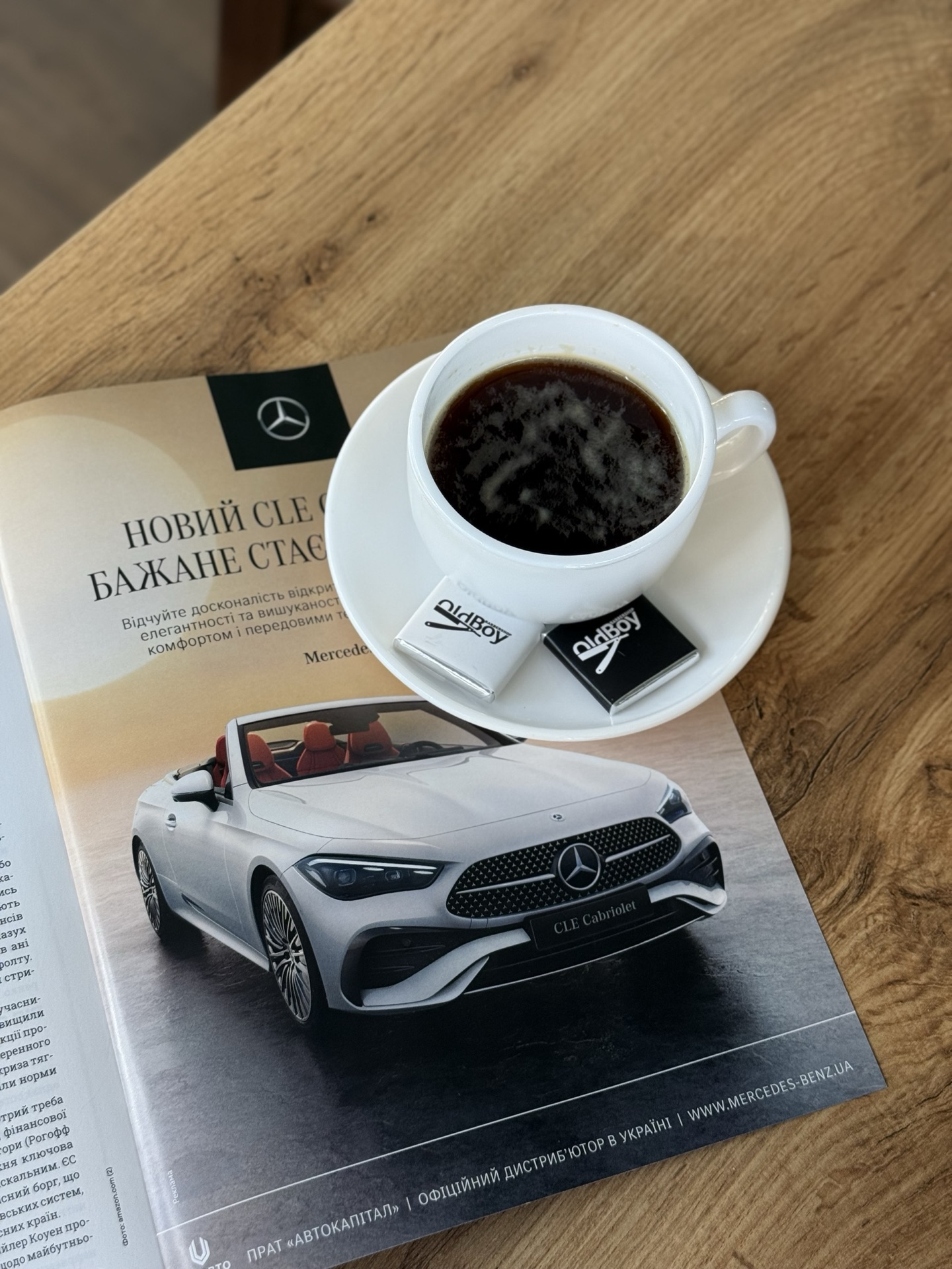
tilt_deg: -64.8
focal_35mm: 48
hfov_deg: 30.3
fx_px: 1760
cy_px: 634
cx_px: 476
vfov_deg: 39.7
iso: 50
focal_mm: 6.76
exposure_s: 1/50
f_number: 1.78
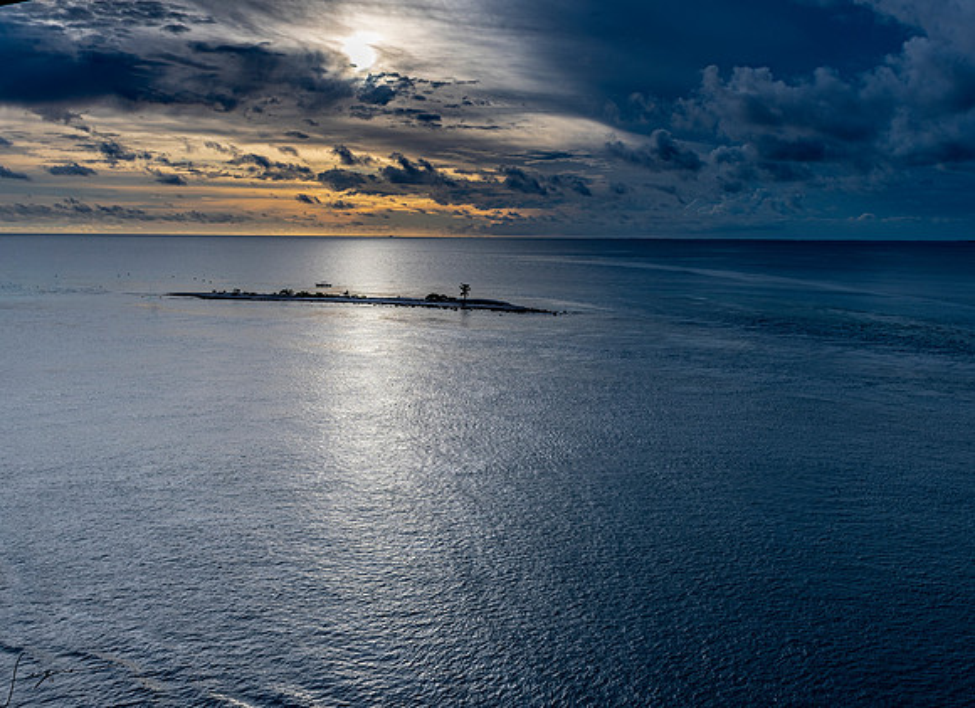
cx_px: 582
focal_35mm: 32
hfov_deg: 56.9
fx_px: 891
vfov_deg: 43.3
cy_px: 358
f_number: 8
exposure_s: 1/200
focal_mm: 24
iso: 64
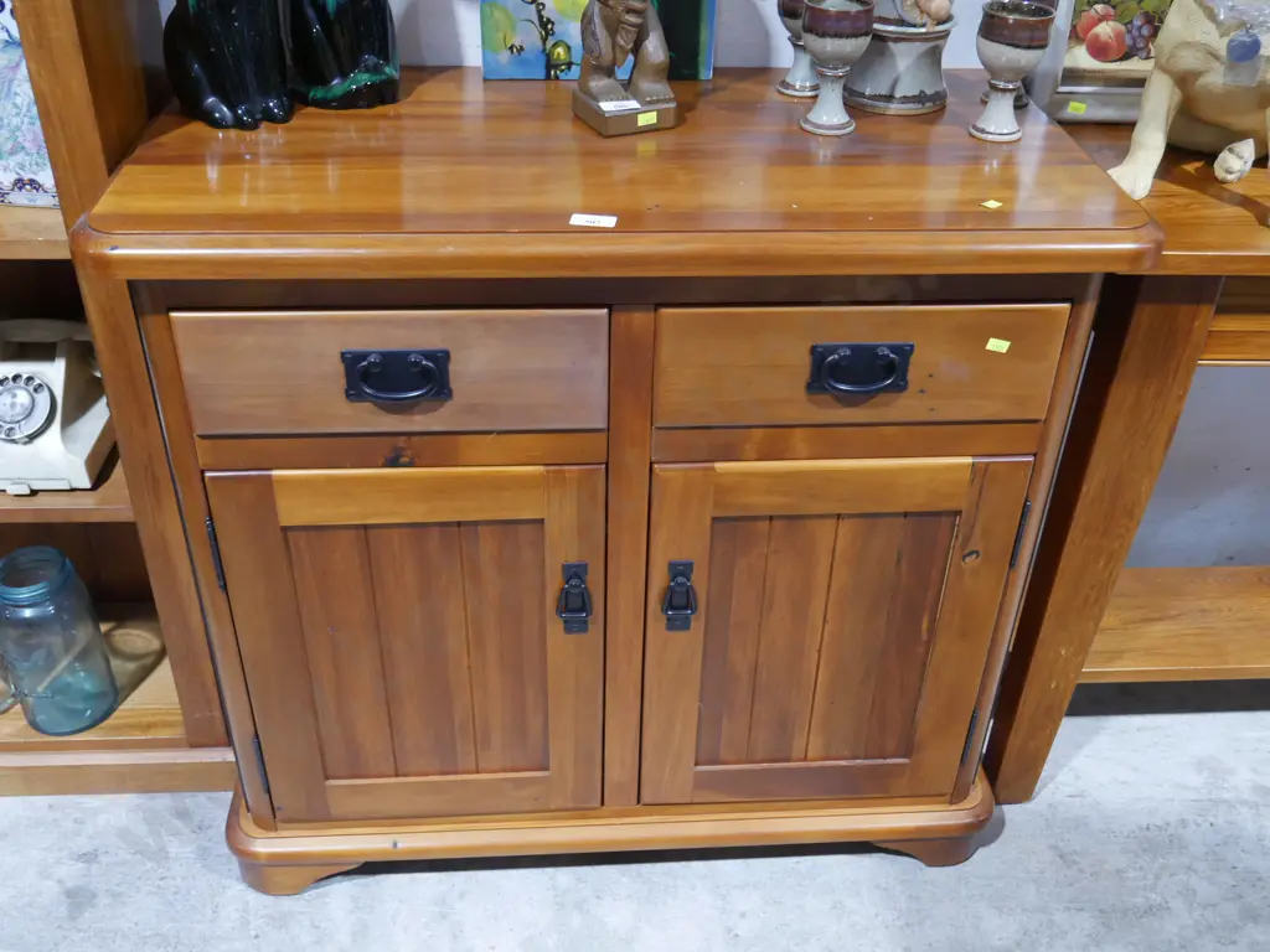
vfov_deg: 41.8
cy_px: 476
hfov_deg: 54.0
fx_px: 1247
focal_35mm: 34
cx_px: 635
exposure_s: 1/125
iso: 2000
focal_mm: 17
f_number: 4
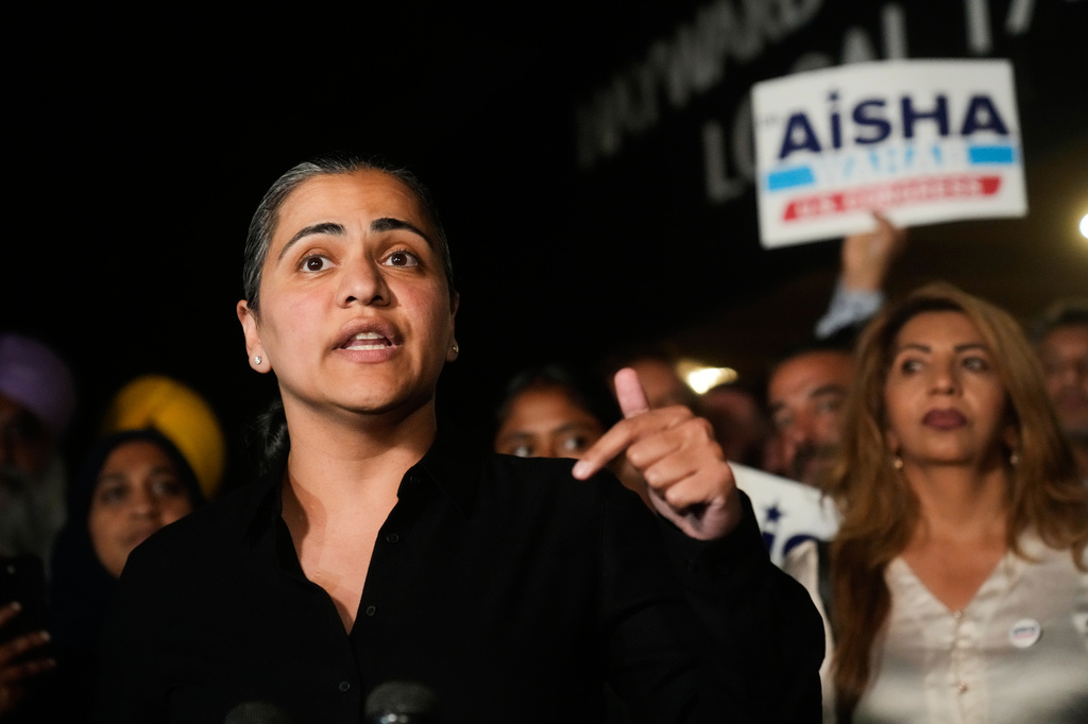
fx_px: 2054
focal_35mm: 68
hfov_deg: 29.7
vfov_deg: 20.0
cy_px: 362
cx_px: 544
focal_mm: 68
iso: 6400
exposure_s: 1/500
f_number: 2.8
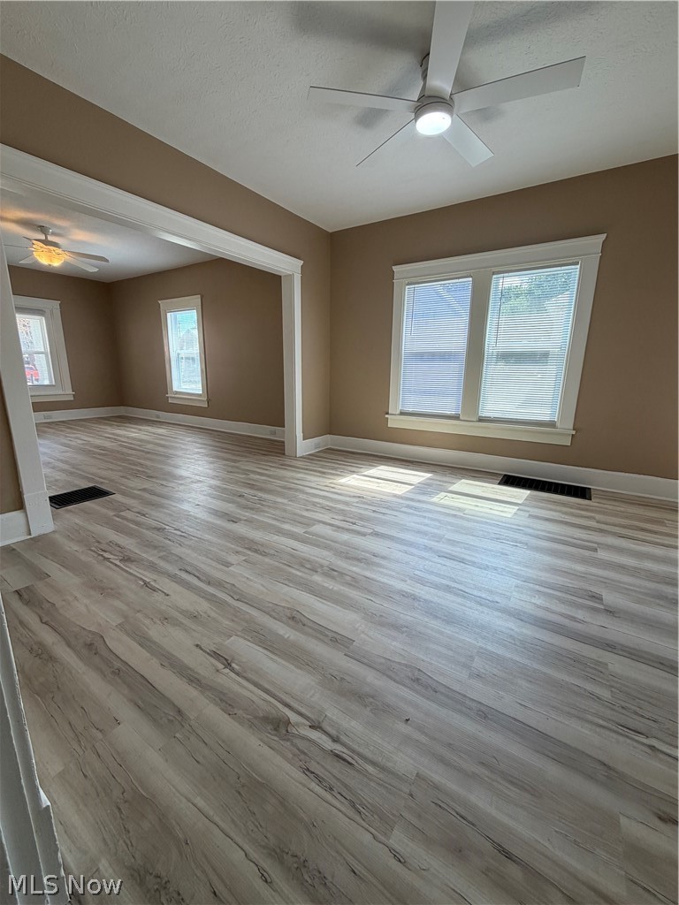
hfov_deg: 85.7
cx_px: 340
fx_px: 366
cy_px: 452
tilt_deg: -12.4
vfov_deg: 102.1
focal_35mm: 14
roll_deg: -0.5
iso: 80
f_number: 2.2
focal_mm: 2.22
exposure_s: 1/121
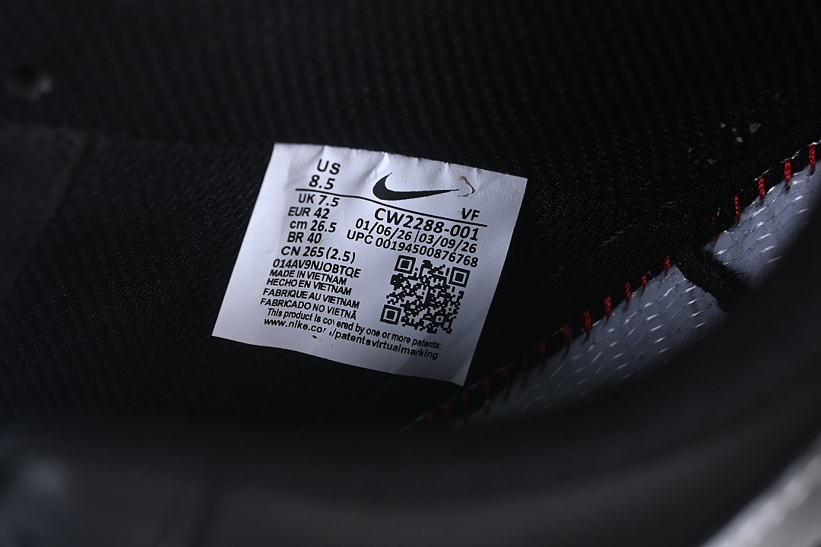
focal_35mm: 75
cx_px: 410
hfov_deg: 27.0
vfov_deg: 18.2
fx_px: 1710
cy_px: 274
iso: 160
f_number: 6.3
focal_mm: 50
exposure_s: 1/50
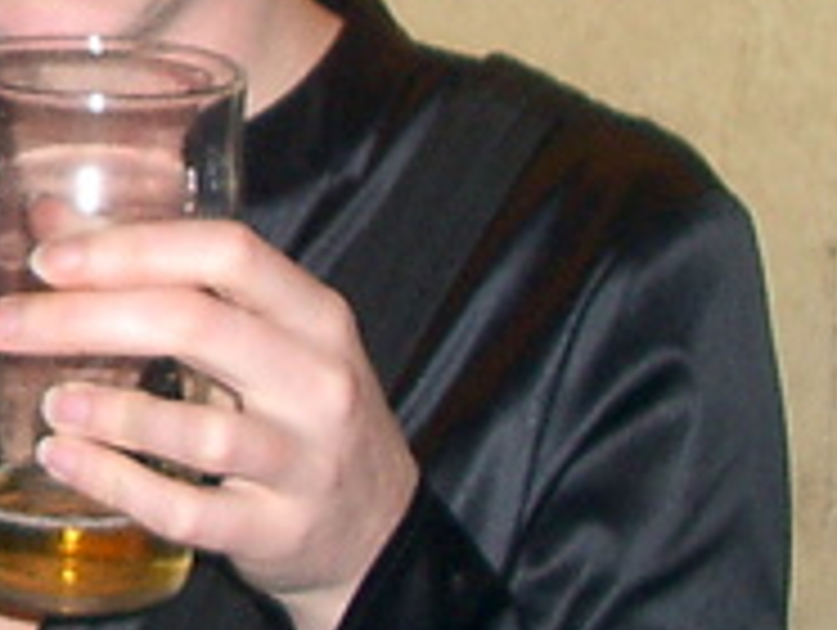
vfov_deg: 9.9
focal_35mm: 149
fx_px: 3607
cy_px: -63
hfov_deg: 12.4
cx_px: -504
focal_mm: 5.8
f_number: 2.6
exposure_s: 1/40
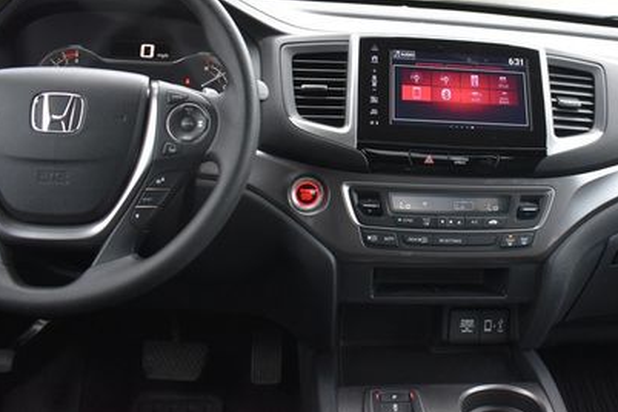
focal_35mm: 43
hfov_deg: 44.0
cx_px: 460
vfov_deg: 30.8
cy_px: 121
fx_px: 738
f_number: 3.5
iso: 800
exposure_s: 1/250
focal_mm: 18
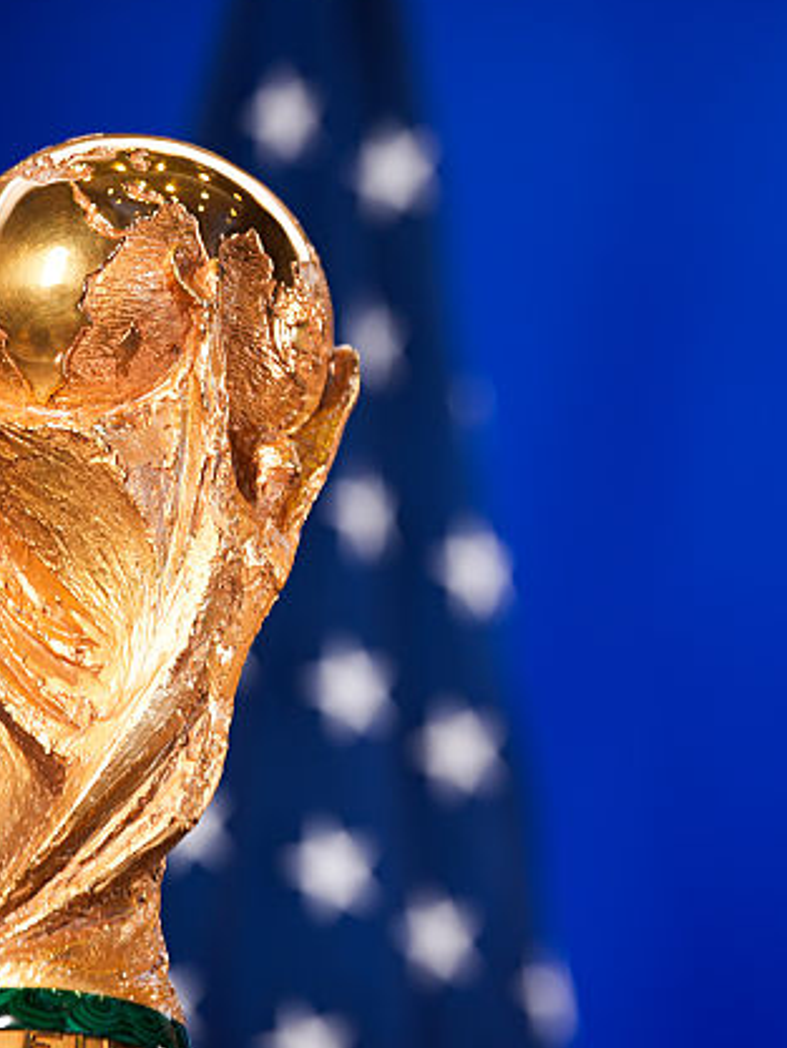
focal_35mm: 274
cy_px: 519
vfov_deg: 7.2
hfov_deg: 5.4
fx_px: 8302
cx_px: 935
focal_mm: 116
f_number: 2
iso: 200
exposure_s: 1/125
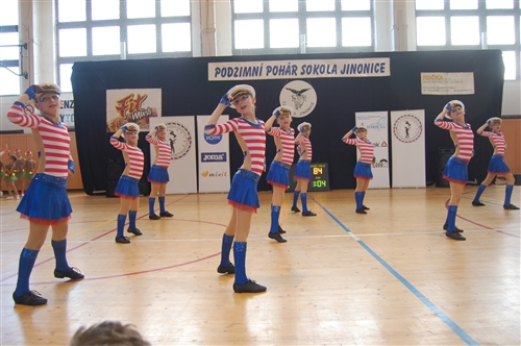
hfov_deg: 64.6
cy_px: 173
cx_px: 260
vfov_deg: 45.6
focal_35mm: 28
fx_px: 412
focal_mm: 19
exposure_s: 1/60
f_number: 4
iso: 400
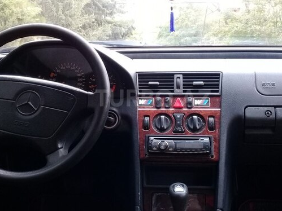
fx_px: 334
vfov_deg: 35.1
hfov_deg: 45.7
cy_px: 98
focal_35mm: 41
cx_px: 153
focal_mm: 3.3
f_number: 2.2
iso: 100
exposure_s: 1/33
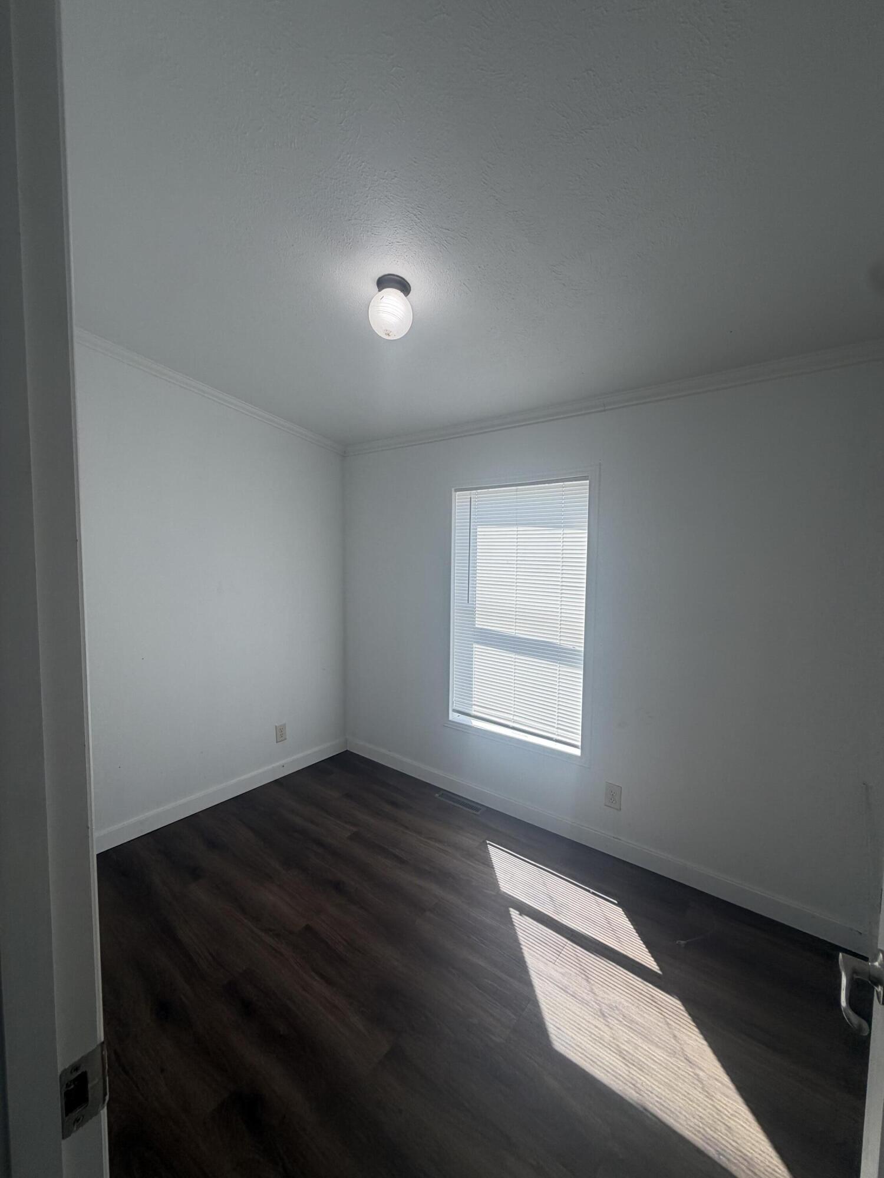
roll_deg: -0.3
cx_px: 442
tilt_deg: -0.1
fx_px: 477
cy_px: 589
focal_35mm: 14
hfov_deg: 85.7
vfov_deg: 102.1
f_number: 2.2
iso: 40
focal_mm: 2.22
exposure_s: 1/148
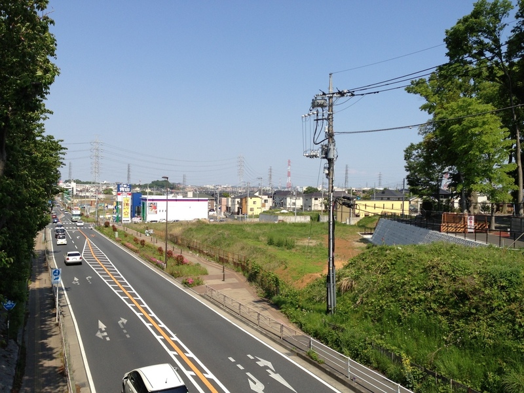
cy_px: 196
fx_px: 500
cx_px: 262
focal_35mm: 33
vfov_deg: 42.9
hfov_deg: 55.4
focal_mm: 4.13
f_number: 2.4
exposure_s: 1/1323
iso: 50
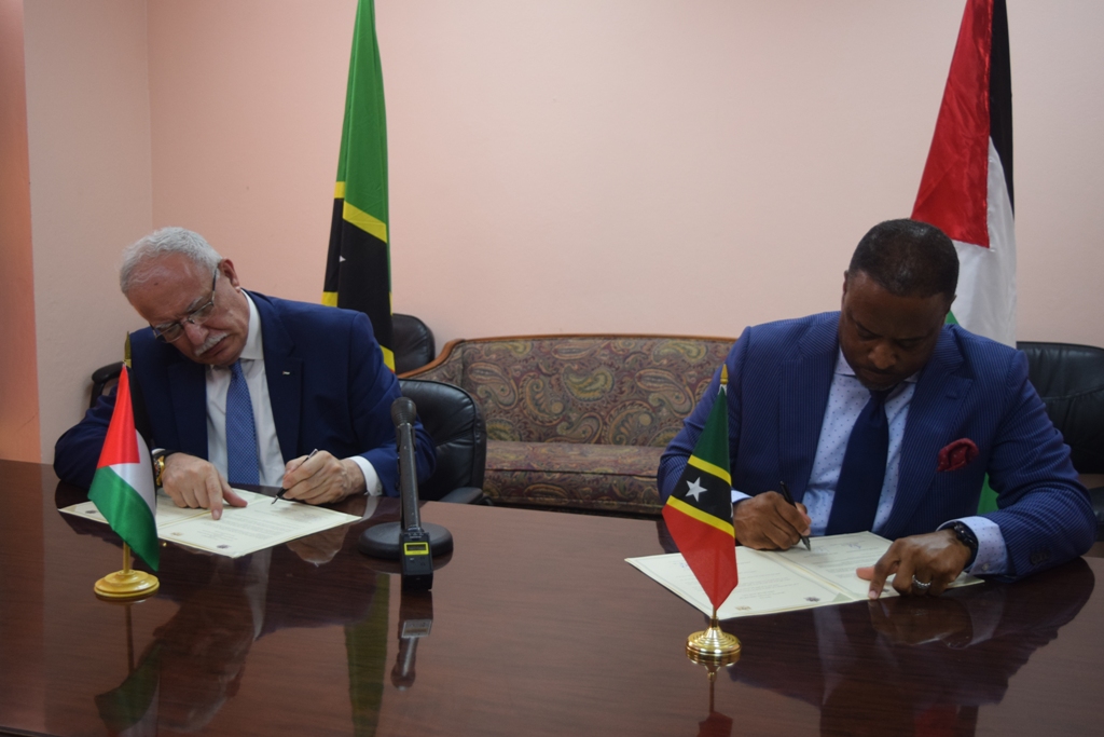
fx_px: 1196
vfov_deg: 34.2
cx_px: 552
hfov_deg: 49.5
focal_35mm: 39
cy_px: 368
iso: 800
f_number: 4
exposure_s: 1/60
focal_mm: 26
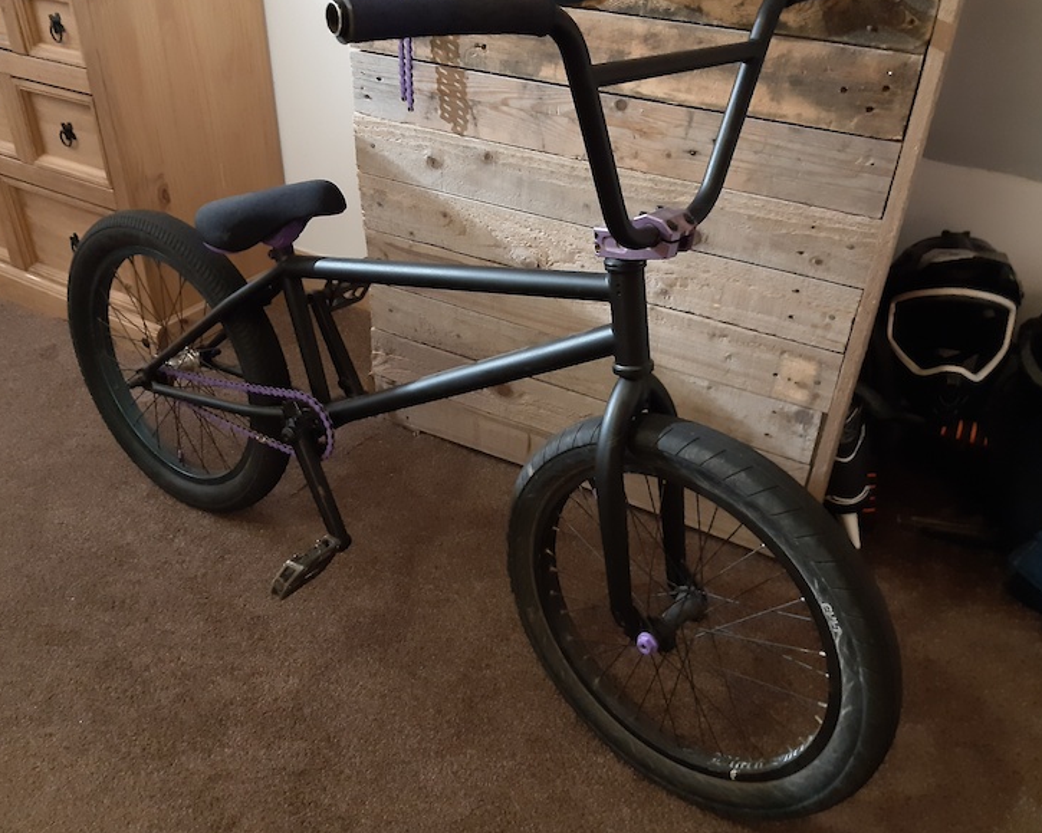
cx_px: 510
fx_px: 863
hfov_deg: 62.2
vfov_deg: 51.5
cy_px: 411
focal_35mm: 28
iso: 400
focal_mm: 3.92
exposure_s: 1/10
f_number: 1.7
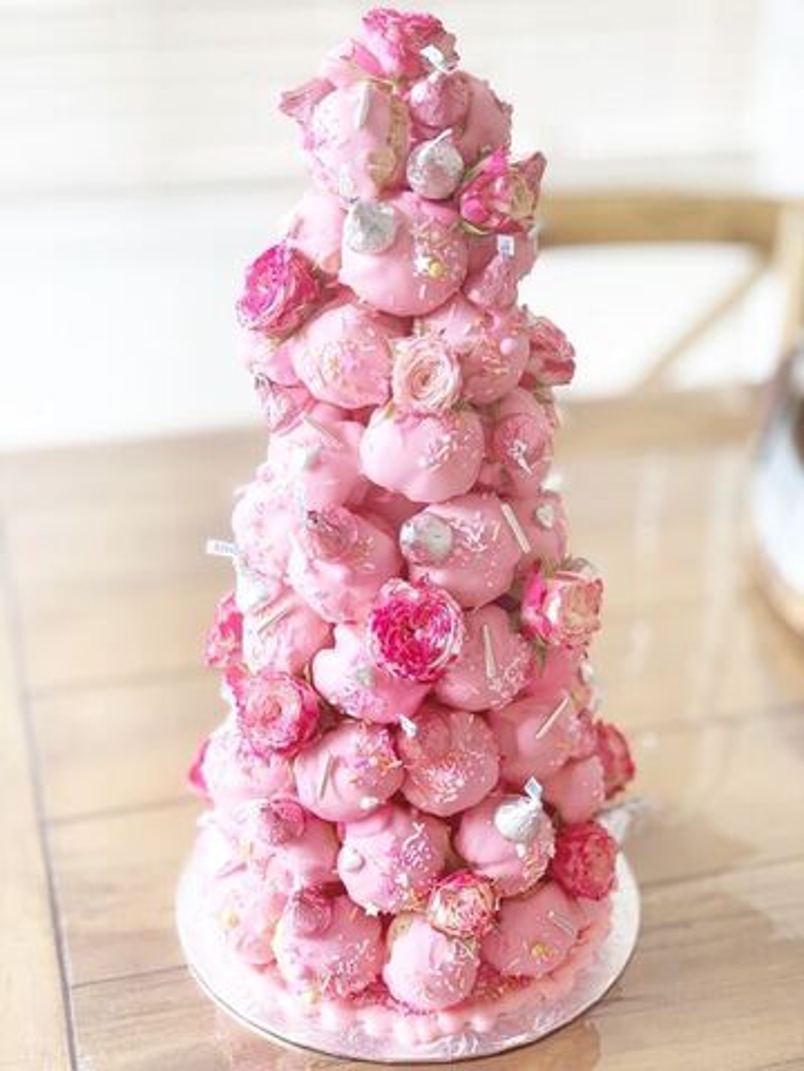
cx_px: 402
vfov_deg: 36.8
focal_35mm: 52
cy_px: 536
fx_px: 1610
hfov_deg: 28.0
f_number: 2.4
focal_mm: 6
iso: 32
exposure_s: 1/122
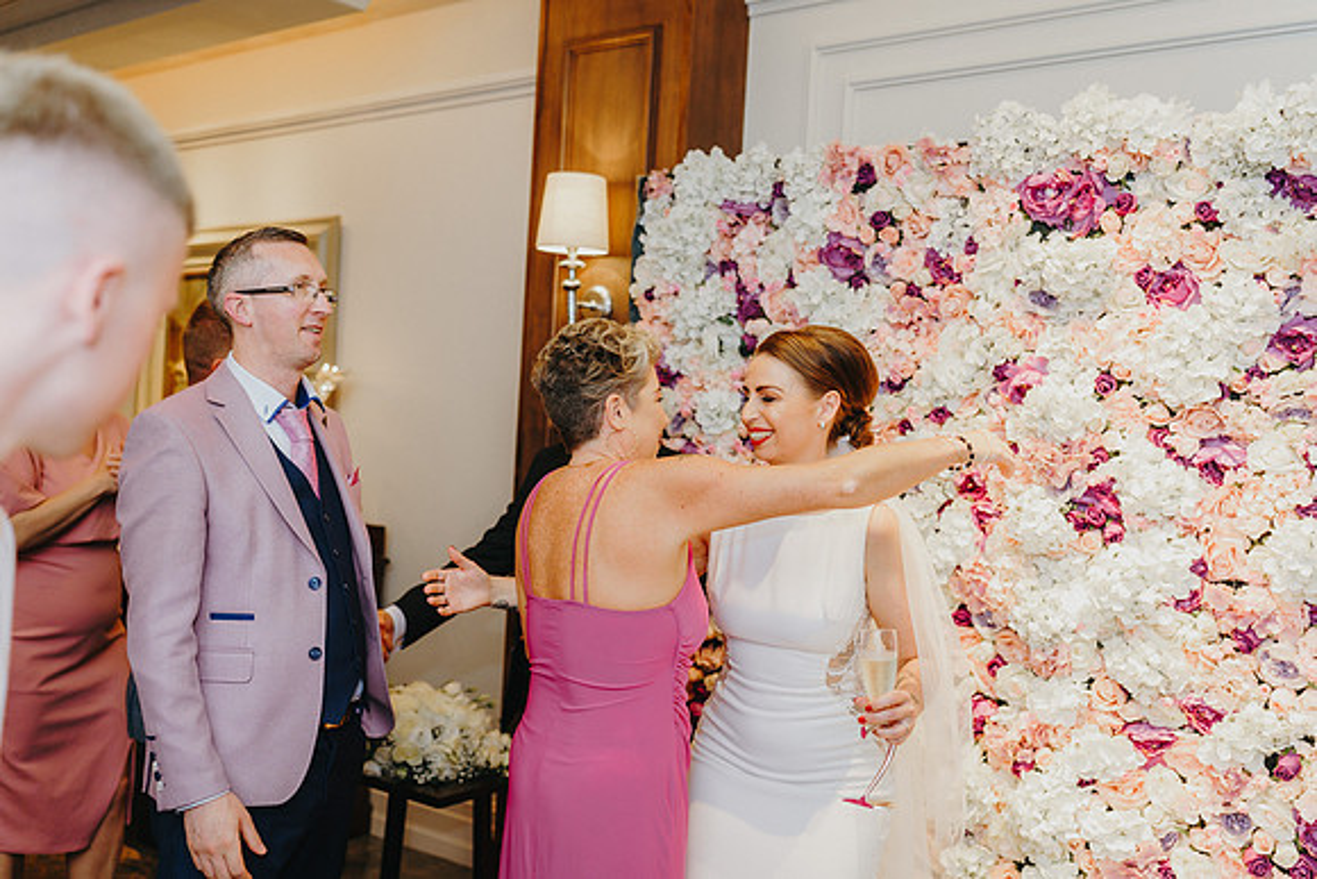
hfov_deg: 54.4
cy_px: 440
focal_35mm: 35
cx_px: 658
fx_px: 1281
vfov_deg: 37.9
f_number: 2.2
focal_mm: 35
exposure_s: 1/200
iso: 640
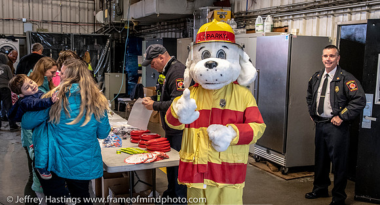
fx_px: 400
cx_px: 178
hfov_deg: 50.8
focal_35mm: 40
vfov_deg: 28.7
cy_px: 104
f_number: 4
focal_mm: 22
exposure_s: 1/125
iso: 2000
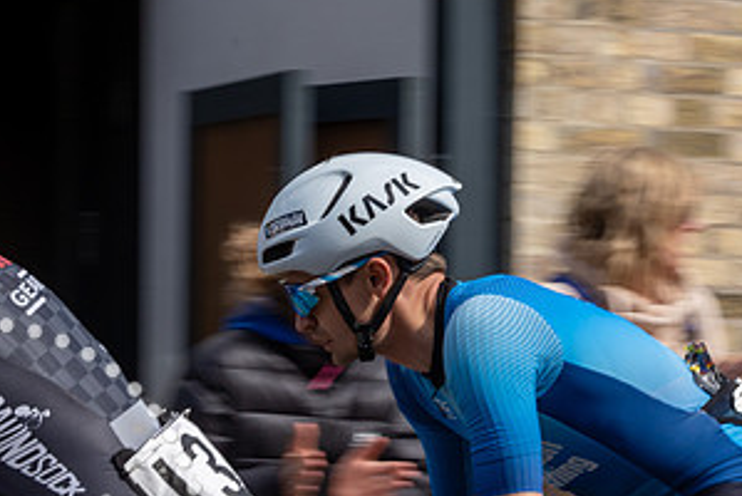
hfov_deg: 12.9
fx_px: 3280
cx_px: 487
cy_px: 340
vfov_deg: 8.6
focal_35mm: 159
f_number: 14
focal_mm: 70
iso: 320
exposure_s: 1/200
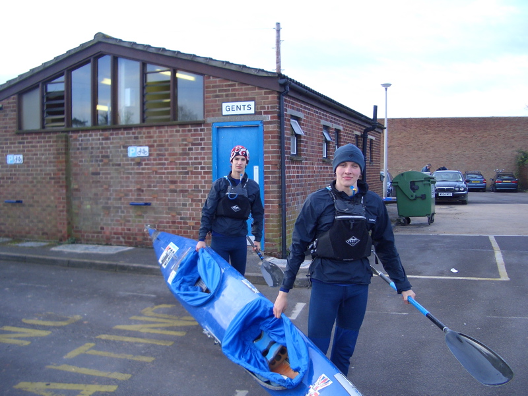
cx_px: 264
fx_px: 534
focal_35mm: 35
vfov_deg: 40.7
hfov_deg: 52.6
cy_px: 198
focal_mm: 5.8
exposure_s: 1/160
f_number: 2.6
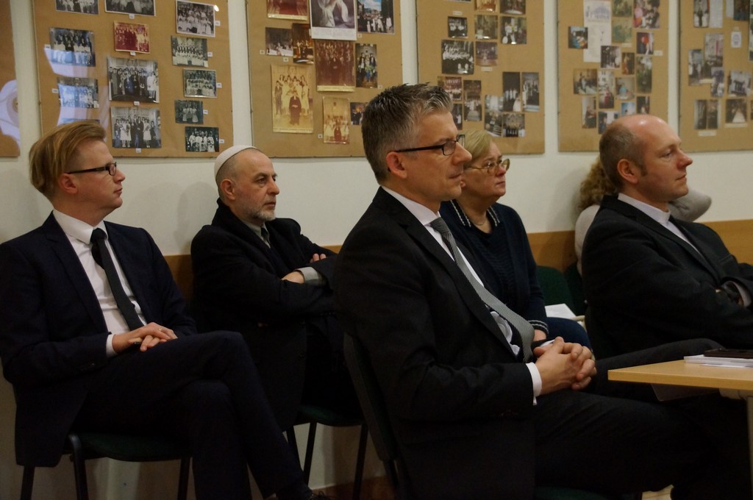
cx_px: 376
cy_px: 250
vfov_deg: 18.1
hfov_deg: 27.0
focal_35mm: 75
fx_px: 1567
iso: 3200
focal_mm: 50
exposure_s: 1/125
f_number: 5
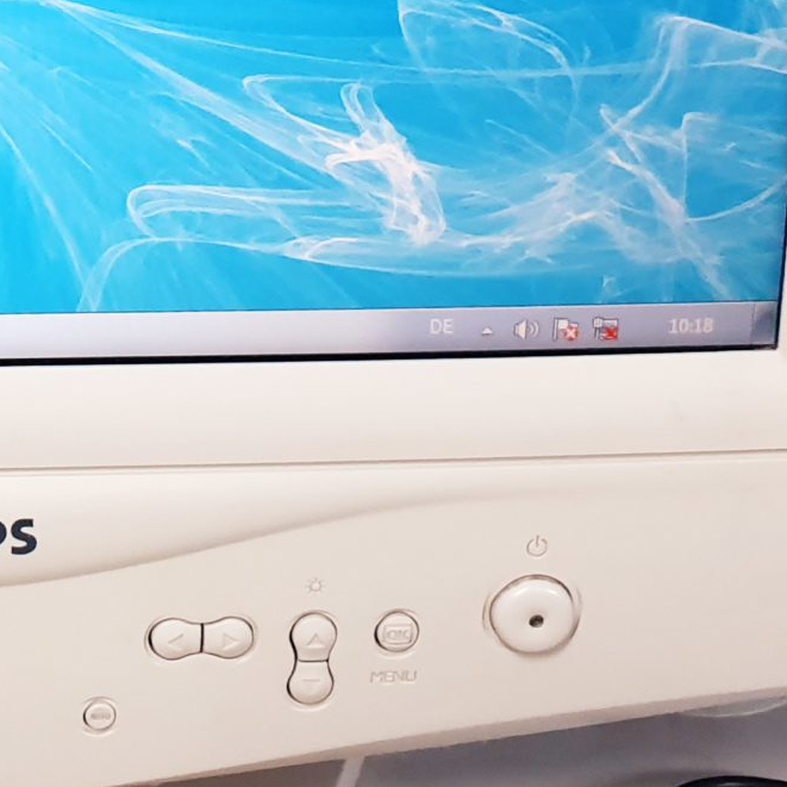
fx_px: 2289
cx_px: -99
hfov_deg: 18.7
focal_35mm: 89
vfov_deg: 18.2
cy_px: -231
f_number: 2.4
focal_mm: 4.3
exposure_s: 1/50
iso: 250
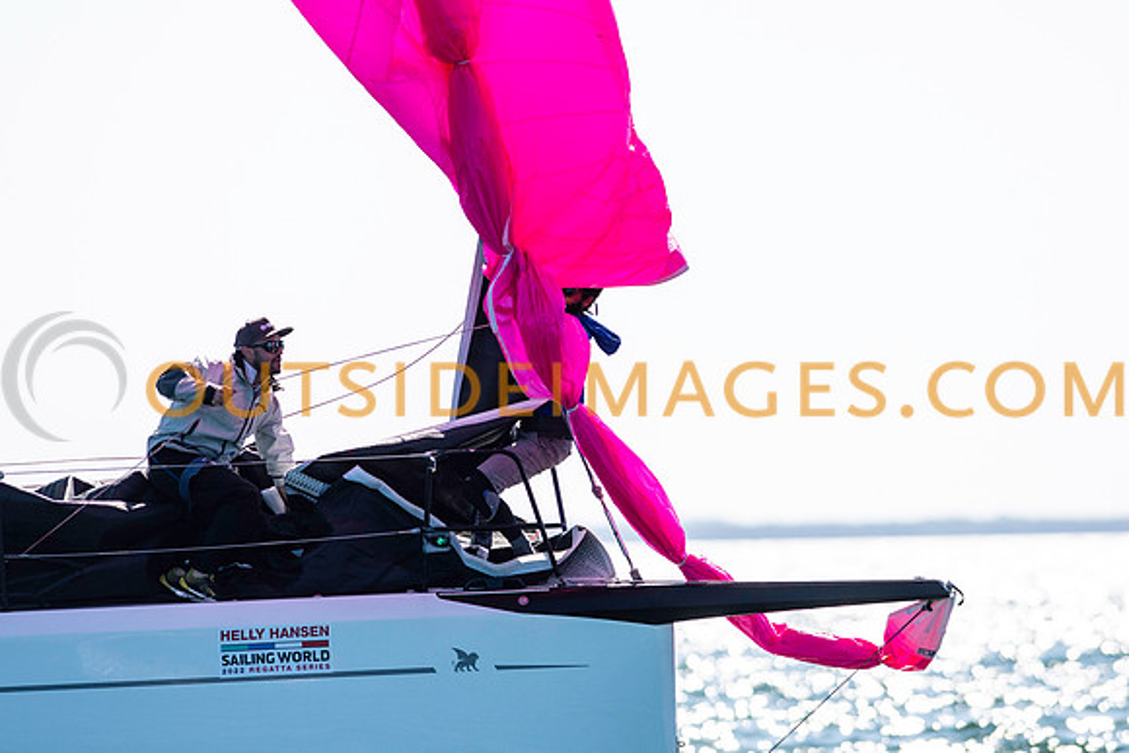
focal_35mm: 472
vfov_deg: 2.9
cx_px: 564
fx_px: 14806
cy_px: 376
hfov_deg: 4.4
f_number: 5
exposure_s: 1/4000
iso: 250
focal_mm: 300
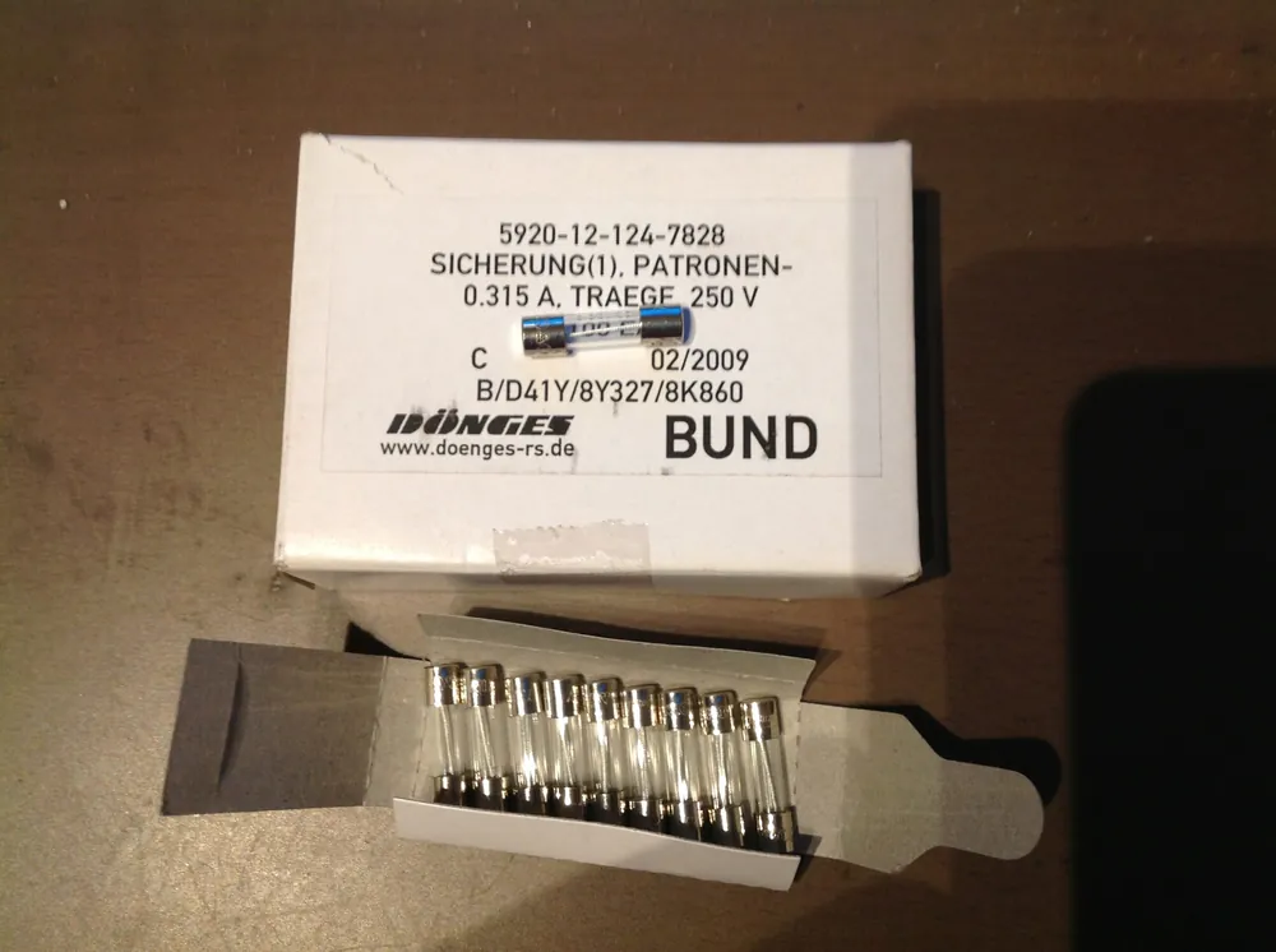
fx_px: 1288
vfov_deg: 40.6
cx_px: 638
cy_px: 476
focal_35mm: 35
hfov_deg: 52.7
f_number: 2.4
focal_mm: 4.28
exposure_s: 1/15
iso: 80
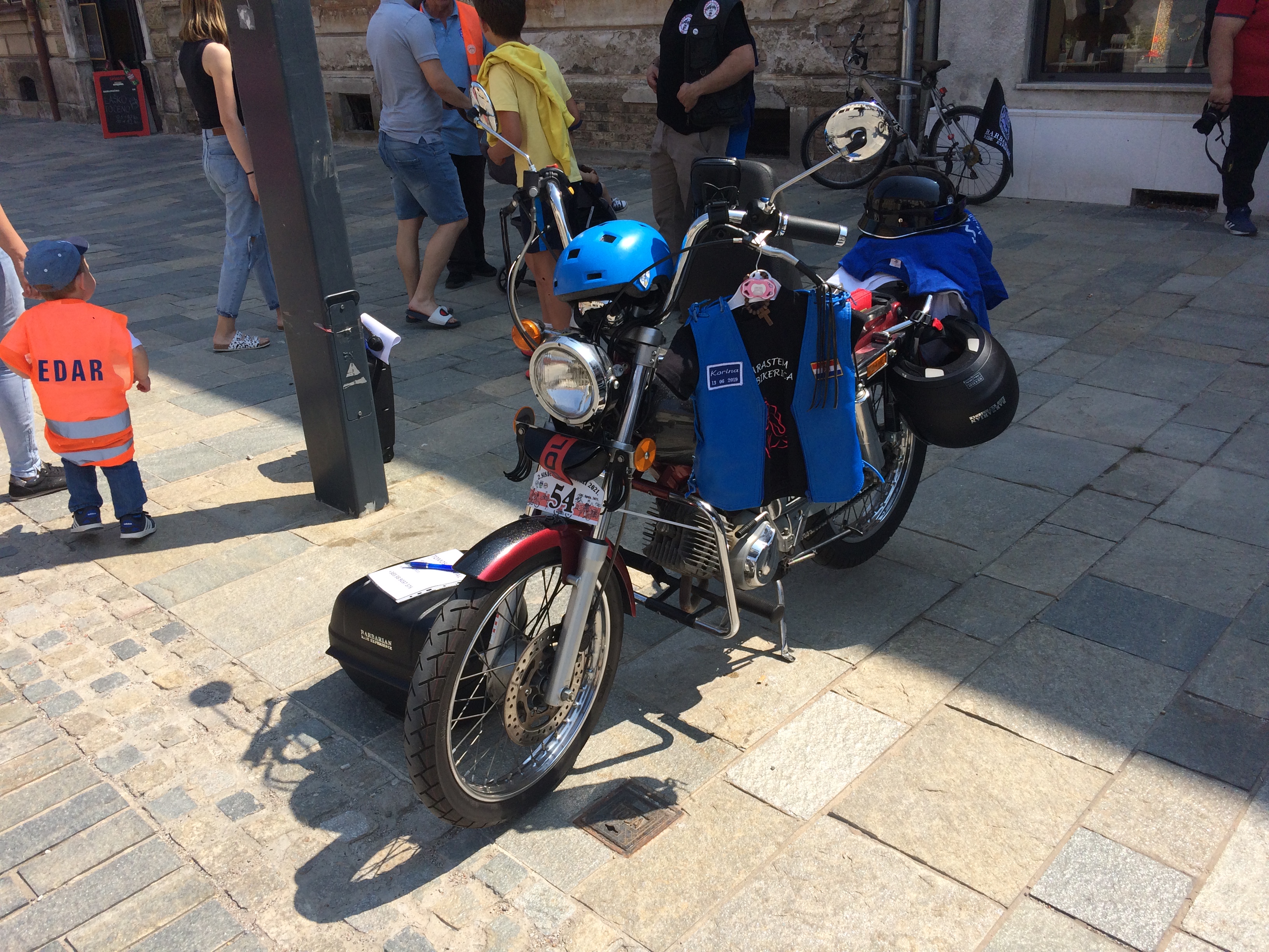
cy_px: 476
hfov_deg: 61.7
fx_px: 1063
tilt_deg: -25.5
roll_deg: +2.4
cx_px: 634
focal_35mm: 29
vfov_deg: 48.2
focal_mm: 4.15
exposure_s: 1/2053
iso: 32
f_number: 2.2
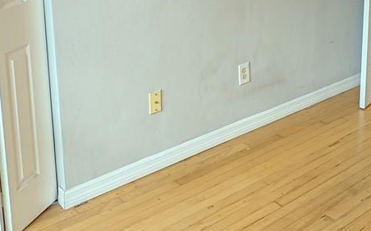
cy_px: -16
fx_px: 455
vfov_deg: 26.5
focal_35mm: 45
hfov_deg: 43.5
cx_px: 258
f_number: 1.7
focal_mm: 2.02
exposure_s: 1/492
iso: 27
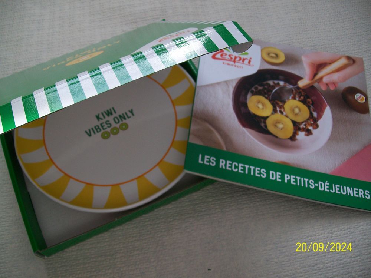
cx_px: 186
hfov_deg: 54.0
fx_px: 364
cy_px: 139
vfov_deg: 41.8
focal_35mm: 34
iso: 64
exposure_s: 1/160
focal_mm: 6.1
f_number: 2.7
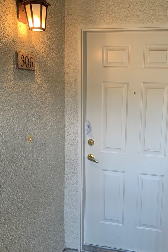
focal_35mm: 37
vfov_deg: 51.8
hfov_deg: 35.5
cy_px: 136
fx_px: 259
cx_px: 116
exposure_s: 1/60
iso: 80
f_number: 1.8
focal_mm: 3
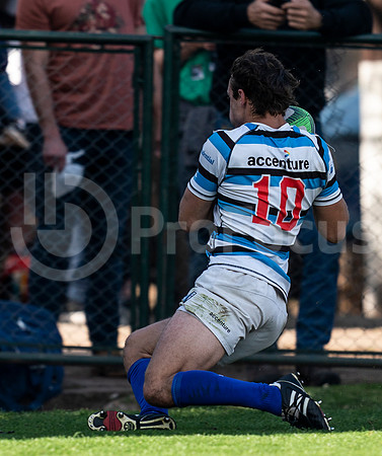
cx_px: 111
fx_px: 15783
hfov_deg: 1.4
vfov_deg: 1.7
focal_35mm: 1148
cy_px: 265
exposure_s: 1/1250
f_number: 2.8
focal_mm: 400
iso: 125
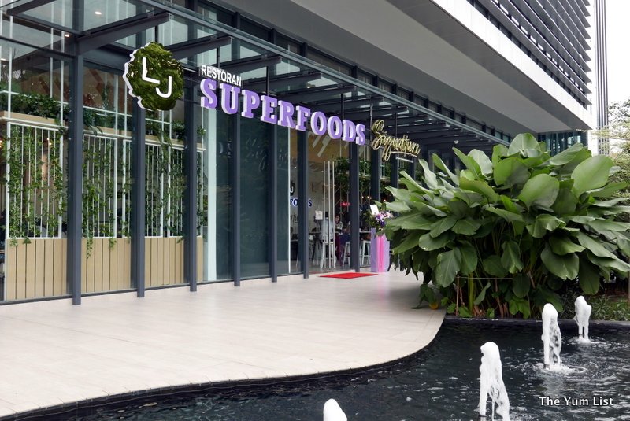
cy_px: 210
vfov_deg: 42.4
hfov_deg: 60.2
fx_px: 543
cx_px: 315
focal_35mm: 31
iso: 200
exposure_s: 1/125
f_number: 5.6
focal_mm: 13.9
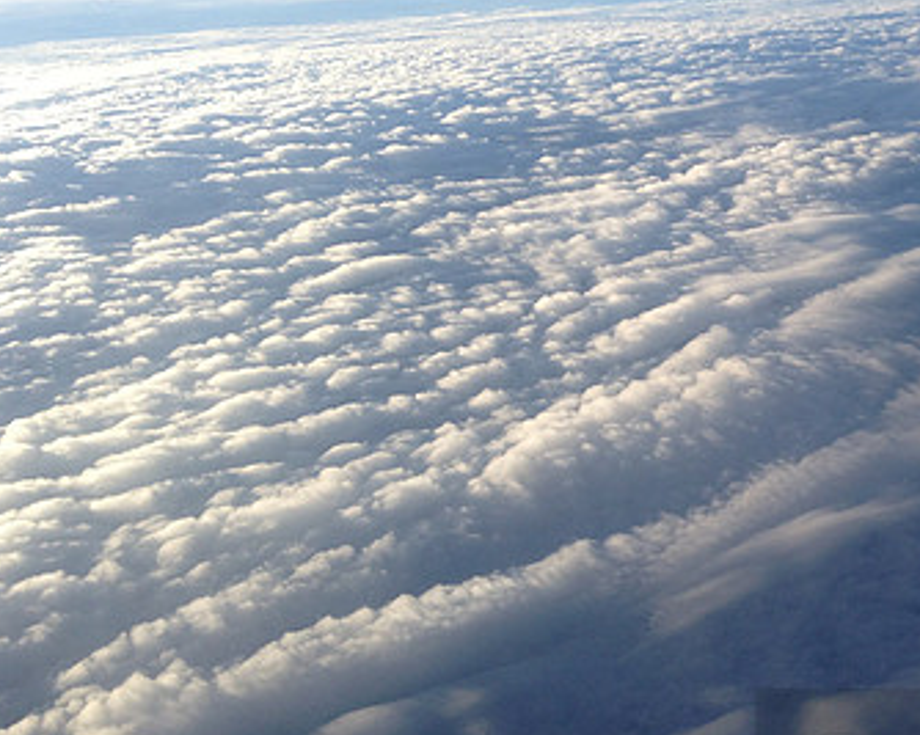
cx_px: 755
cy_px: 376
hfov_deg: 32.5
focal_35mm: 56
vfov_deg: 27.1
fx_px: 1524
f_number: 2.4
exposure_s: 1/861
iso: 50
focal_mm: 4.13
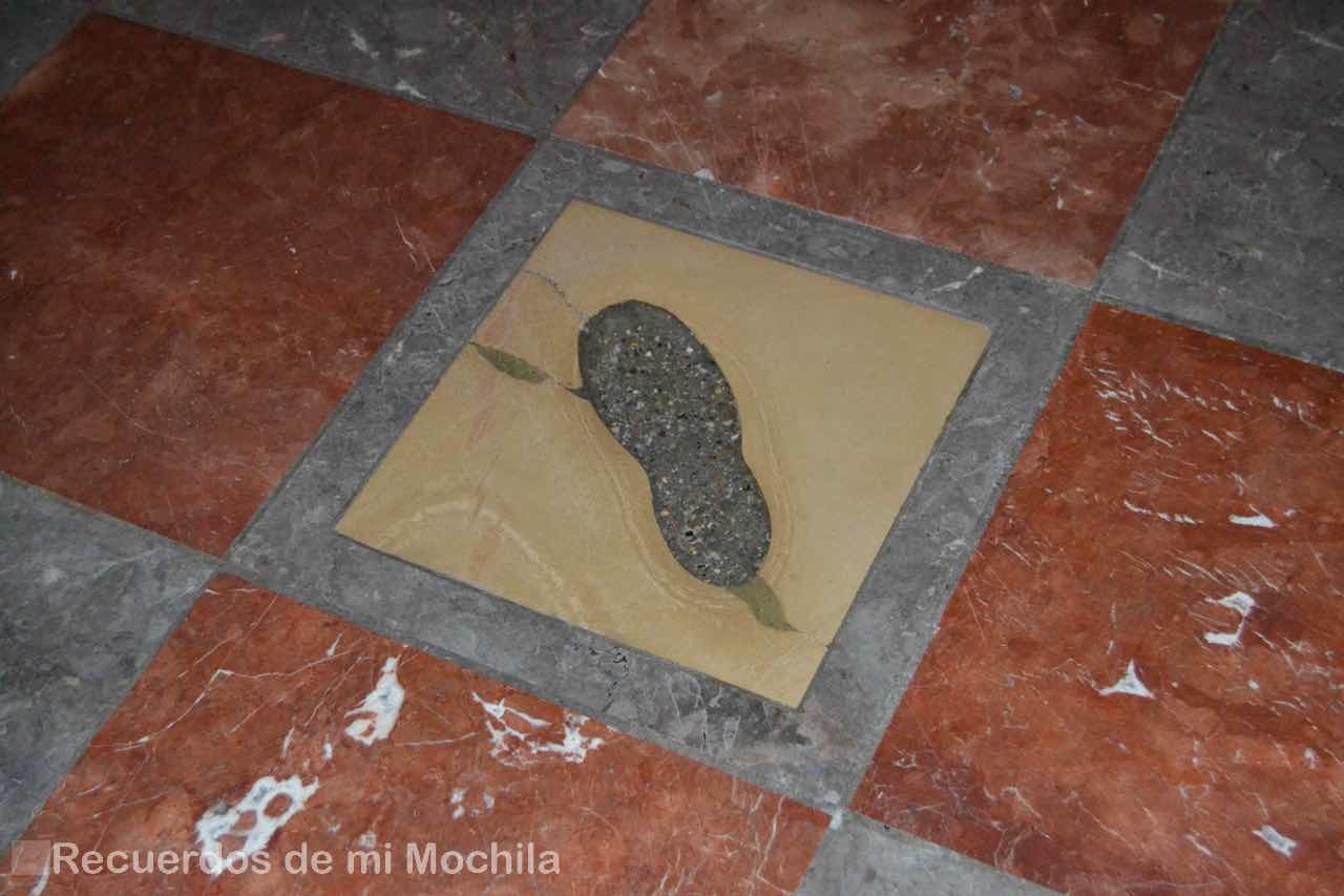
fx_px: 1904
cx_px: 672
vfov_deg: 26.5
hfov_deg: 38.9
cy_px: 448
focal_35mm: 51
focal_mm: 34
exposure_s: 1/60
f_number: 4.5
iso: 3200
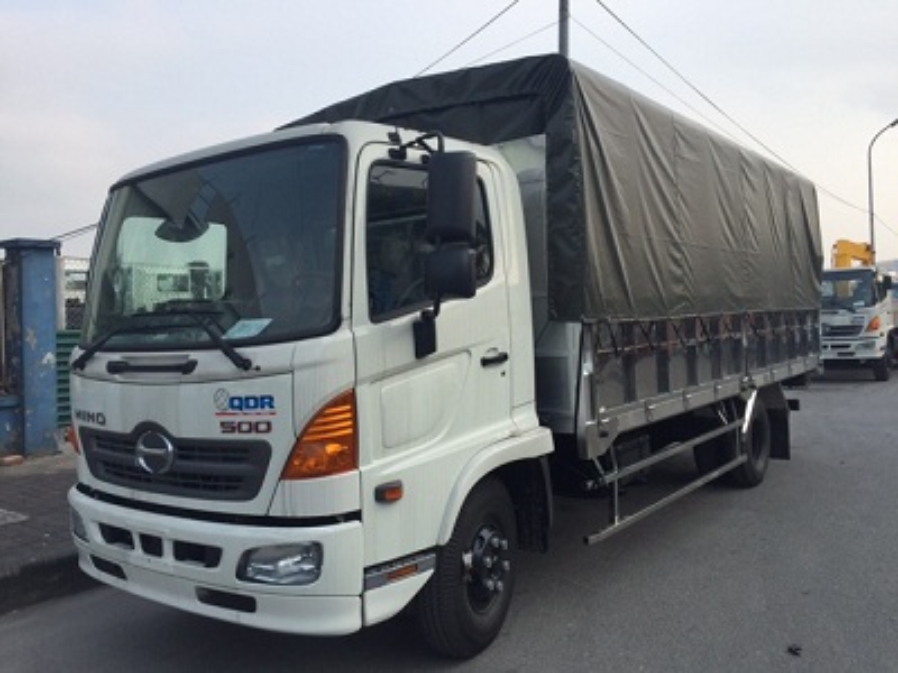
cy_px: 336
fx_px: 752
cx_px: 449
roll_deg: -0.4
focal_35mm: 29
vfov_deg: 48.2
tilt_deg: -1.0
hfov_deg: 61.7
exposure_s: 1/898
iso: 32
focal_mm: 4.15
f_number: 2.2
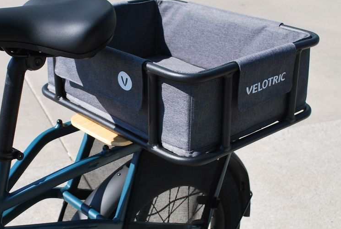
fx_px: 589
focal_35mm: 62
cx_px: 128
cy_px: 122
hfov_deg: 32.2
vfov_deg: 22.0
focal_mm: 24
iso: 100
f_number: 7.1
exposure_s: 1/200
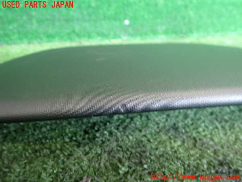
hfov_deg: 60.0
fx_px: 210
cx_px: 121
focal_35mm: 30
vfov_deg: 46.8
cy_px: 91
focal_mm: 5.4
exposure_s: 1/30
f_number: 2.3
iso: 320
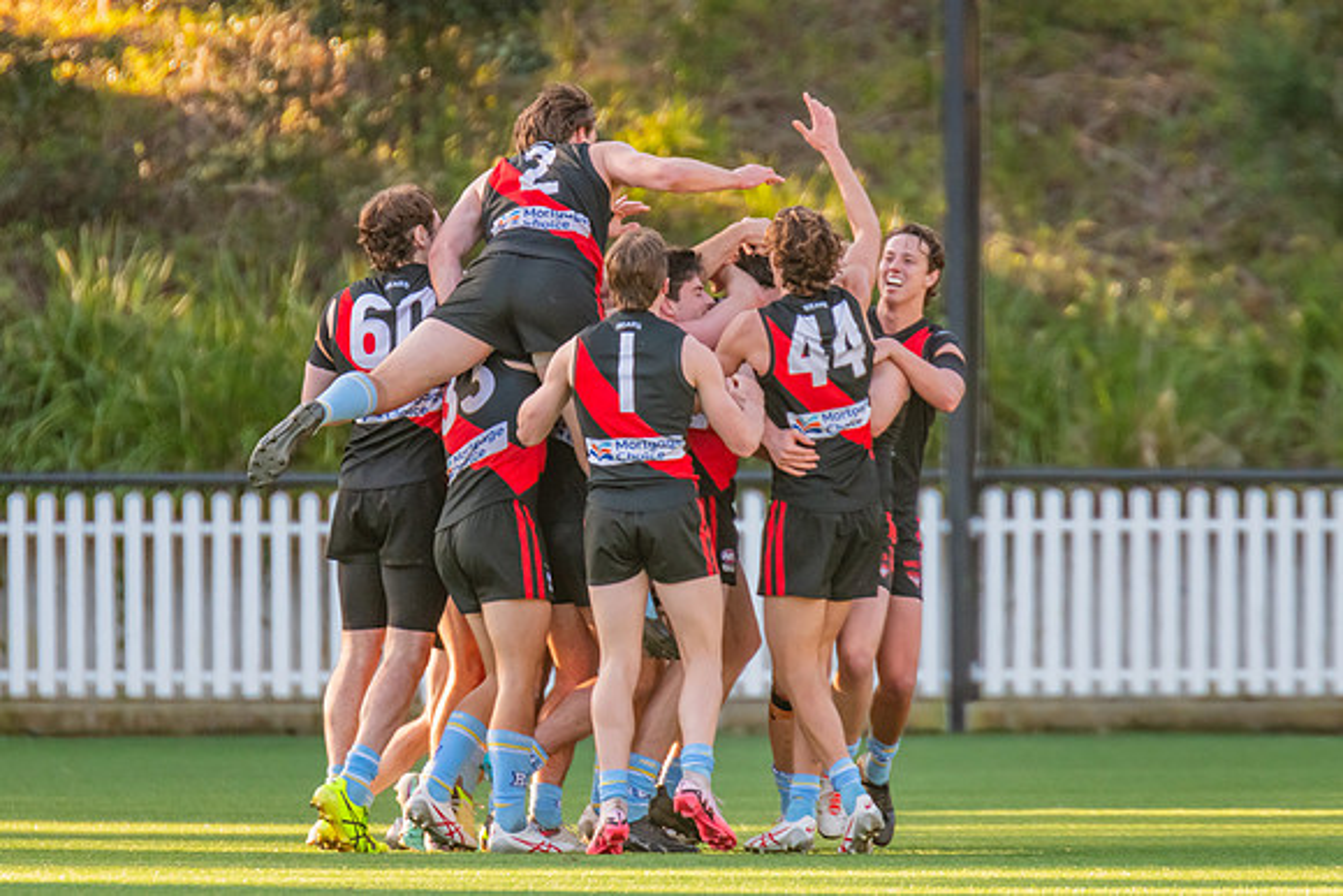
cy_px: 377
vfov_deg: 1.8
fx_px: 28858
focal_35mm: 773
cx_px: 609
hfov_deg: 2.7
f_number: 5.6
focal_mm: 600
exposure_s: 1/1250
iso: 2800
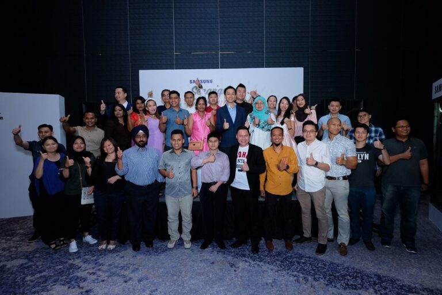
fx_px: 221
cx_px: 221
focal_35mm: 18
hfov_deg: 90.0
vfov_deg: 67.4
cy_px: 148
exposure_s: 1/250
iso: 2000
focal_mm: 12
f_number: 4
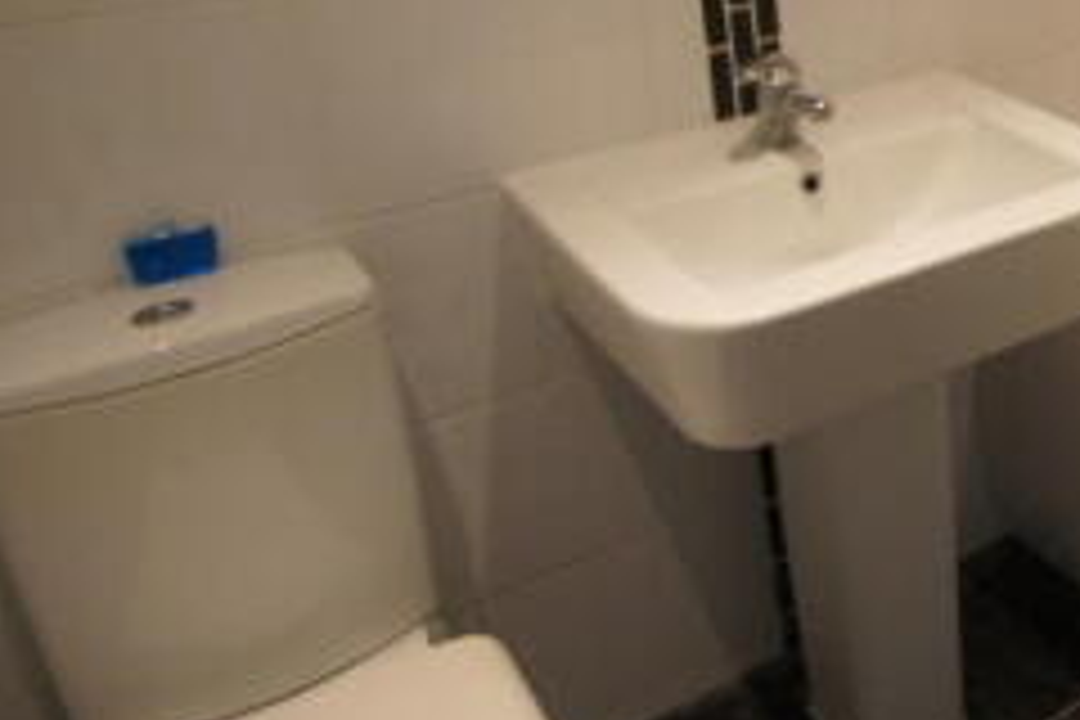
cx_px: 1145
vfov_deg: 31.5
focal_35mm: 41
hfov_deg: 39.9
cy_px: 106
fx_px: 1230
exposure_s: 1/30
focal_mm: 10
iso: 640
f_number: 3.5
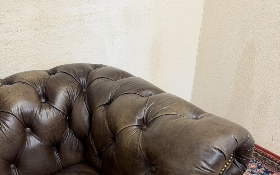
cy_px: 140
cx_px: 140
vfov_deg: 36.0
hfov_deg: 56.7
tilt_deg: -33.3
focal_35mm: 34
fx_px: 259
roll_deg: -2.2
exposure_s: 1/50
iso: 125
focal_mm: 6.76
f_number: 1.78
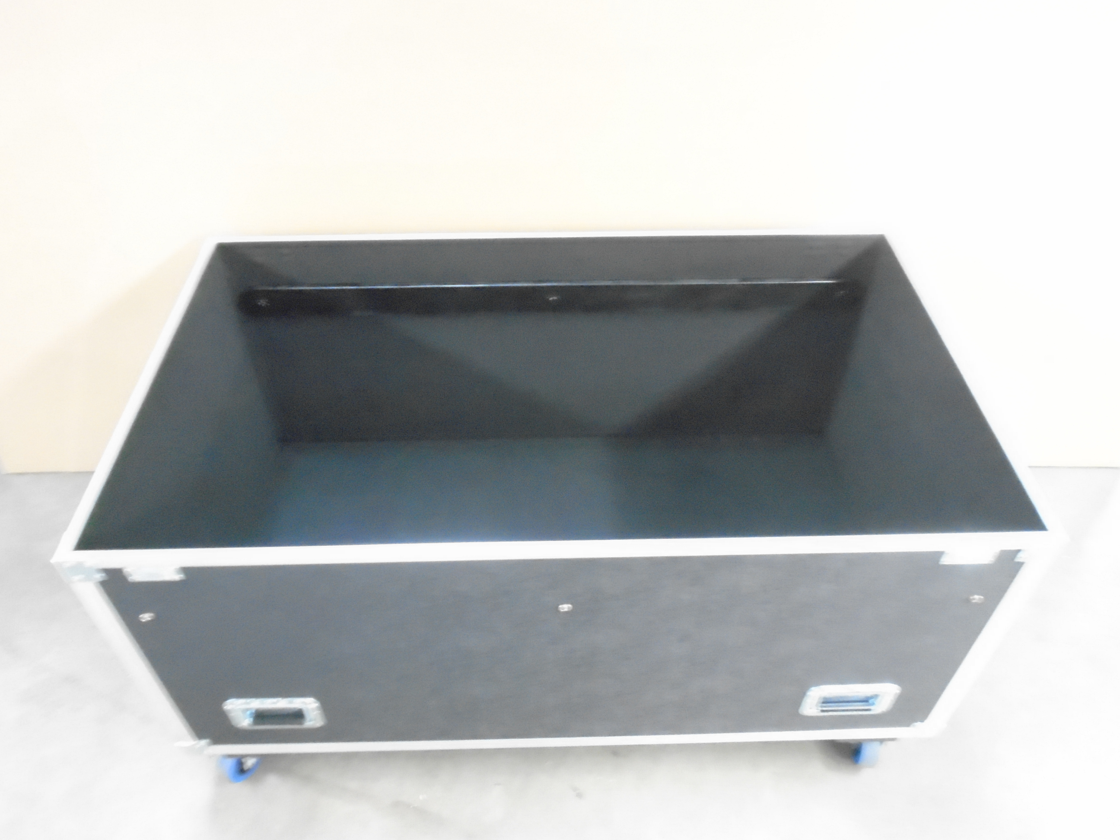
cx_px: 560
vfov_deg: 53.1
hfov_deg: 67.3
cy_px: 420
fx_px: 841
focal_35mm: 26
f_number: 3.2
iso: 1250
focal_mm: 4.6
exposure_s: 1/4
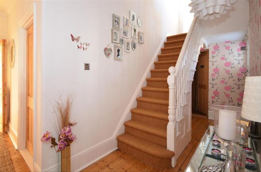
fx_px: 108
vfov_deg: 77.0
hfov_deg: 100.5
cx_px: 130
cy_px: 86
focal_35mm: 15
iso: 200
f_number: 5
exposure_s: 1/4
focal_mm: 10
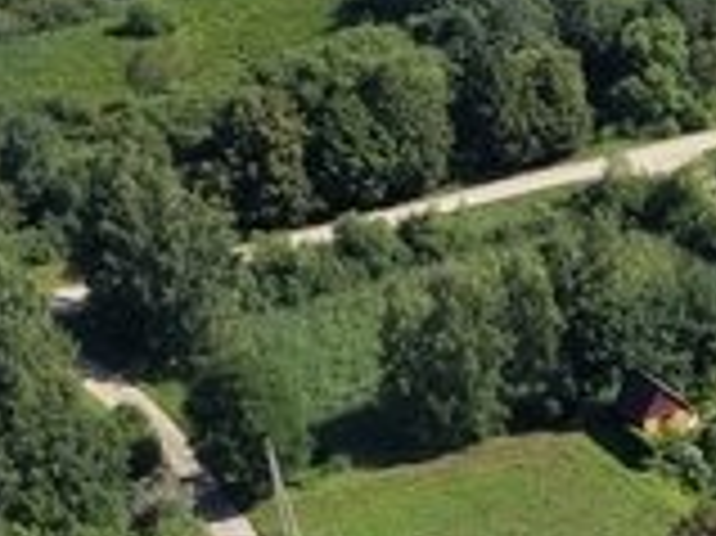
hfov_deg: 11.1
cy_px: 437
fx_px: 3204
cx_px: 1603
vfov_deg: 9.5
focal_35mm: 155
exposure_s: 1/4000
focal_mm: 8.67
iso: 240
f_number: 1.8
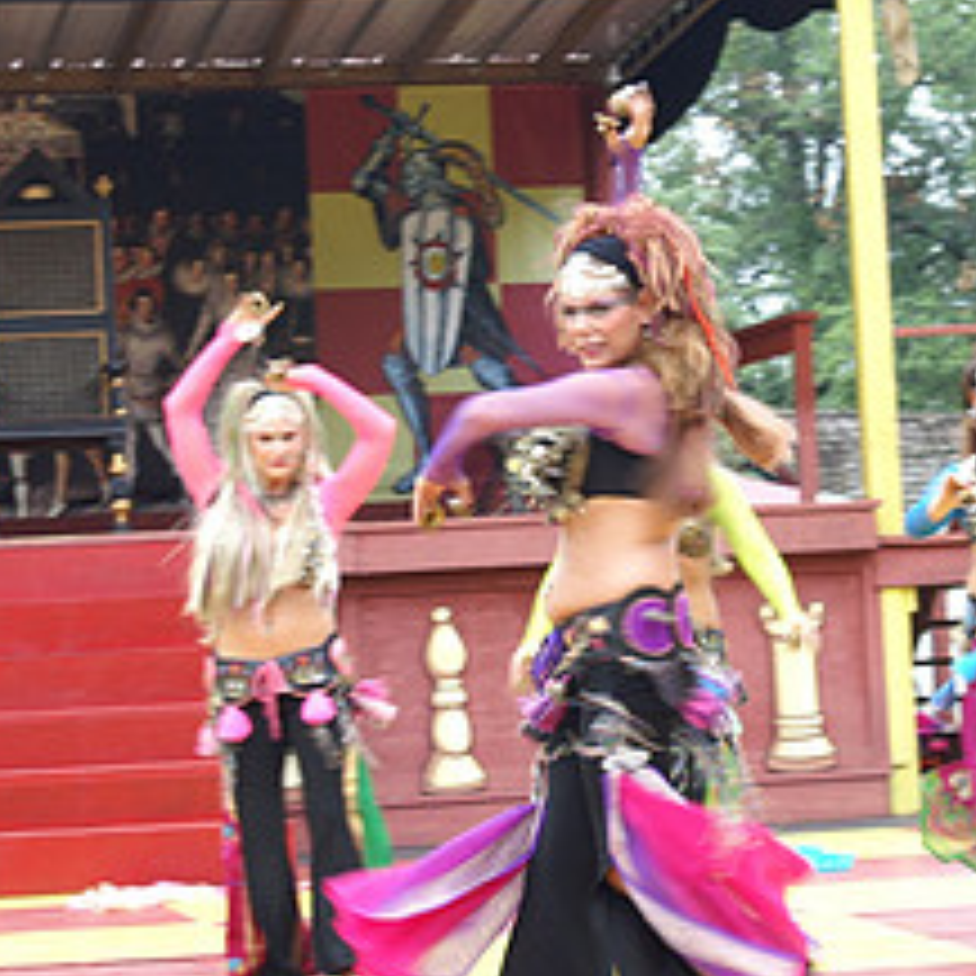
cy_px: 423
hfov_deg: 14.6
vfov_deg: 14.6
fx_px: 3800
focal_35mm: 119
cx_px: 598
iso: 100
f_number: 4.5
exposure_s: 1/45
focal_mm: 35
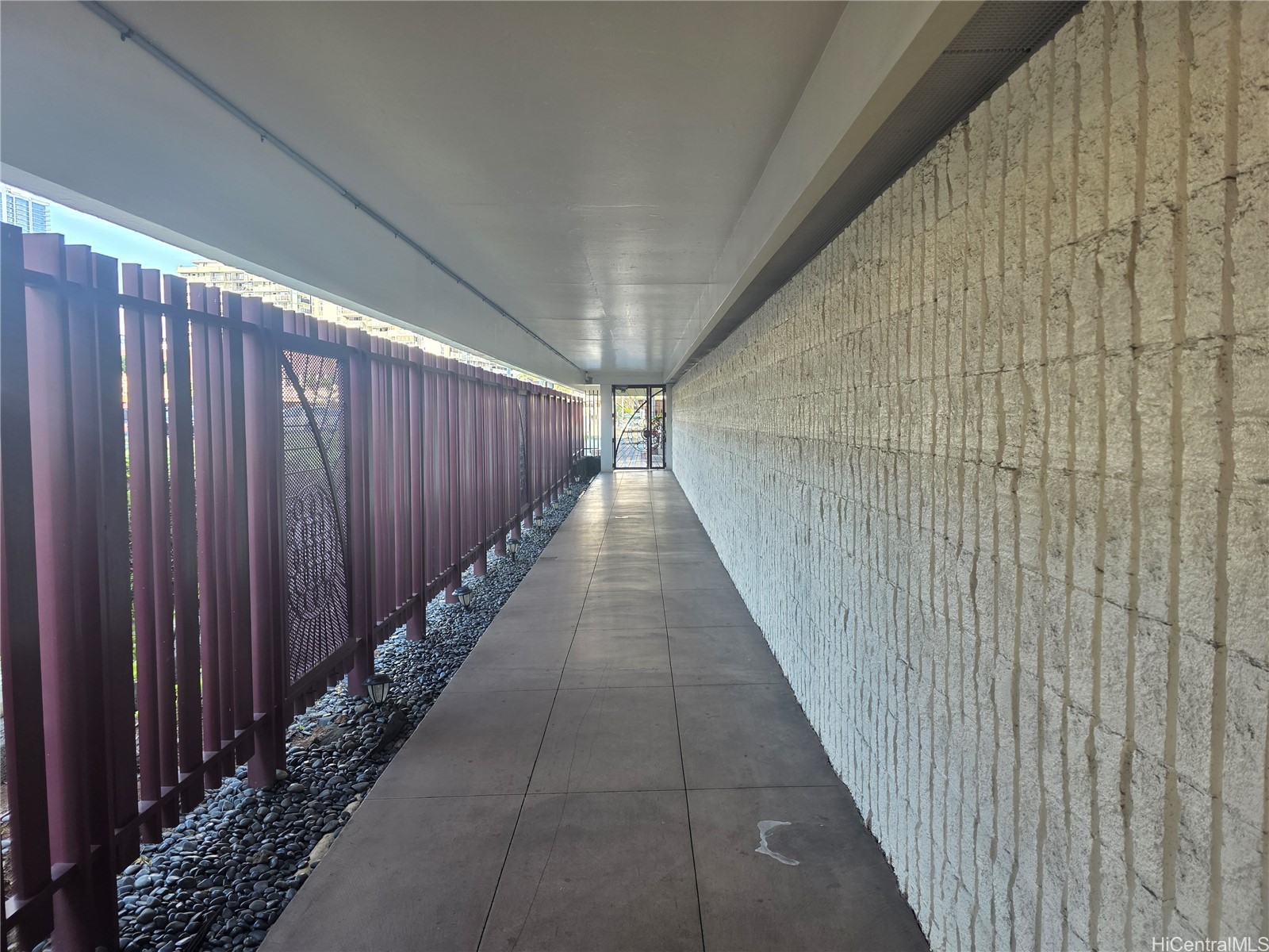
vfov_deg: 58.9
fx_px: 843
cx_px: 634
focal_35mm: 23
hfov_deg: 73.9
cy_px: 476
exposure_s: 1/180
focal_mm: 6.3
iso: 125
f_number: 1.7
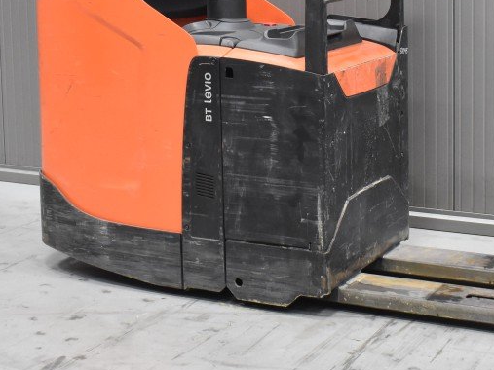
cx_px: 311
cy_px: 49
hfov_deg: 23.8
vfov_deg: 17.8
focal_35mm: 82
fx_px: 1170
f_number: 5.6
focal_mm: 24
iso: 1600
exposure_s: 1/25
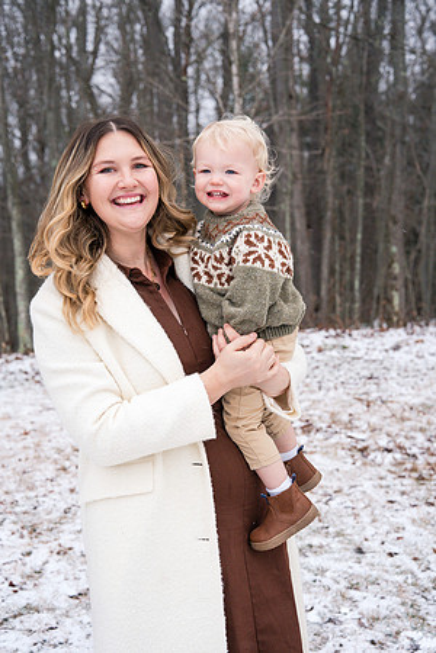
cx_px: 218
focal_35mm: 70
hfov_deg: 19.5
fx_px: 1272
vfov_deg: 28.8
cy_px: 326
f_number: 6.3
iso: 1000
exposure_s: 1/250
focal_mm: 70
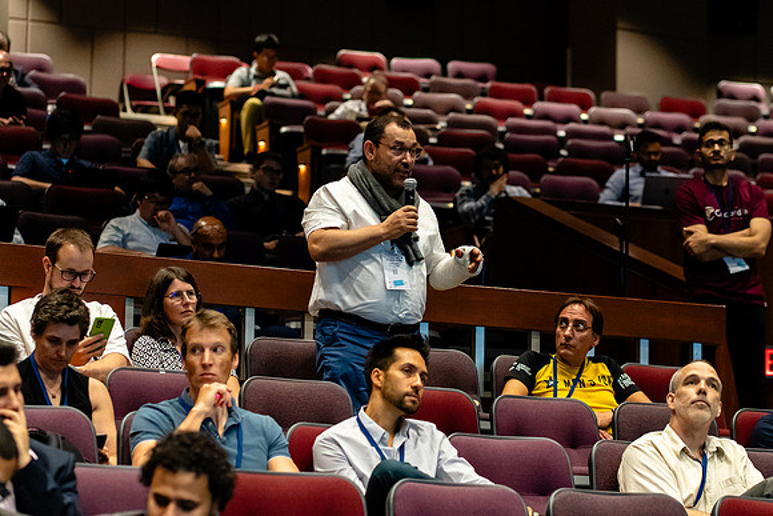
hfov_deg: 16.1
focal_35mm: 127
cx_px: 386
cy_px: 258
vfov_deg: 10.8
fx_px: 2727
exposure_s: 1/200
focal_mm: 85
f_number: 2.8
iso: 4000
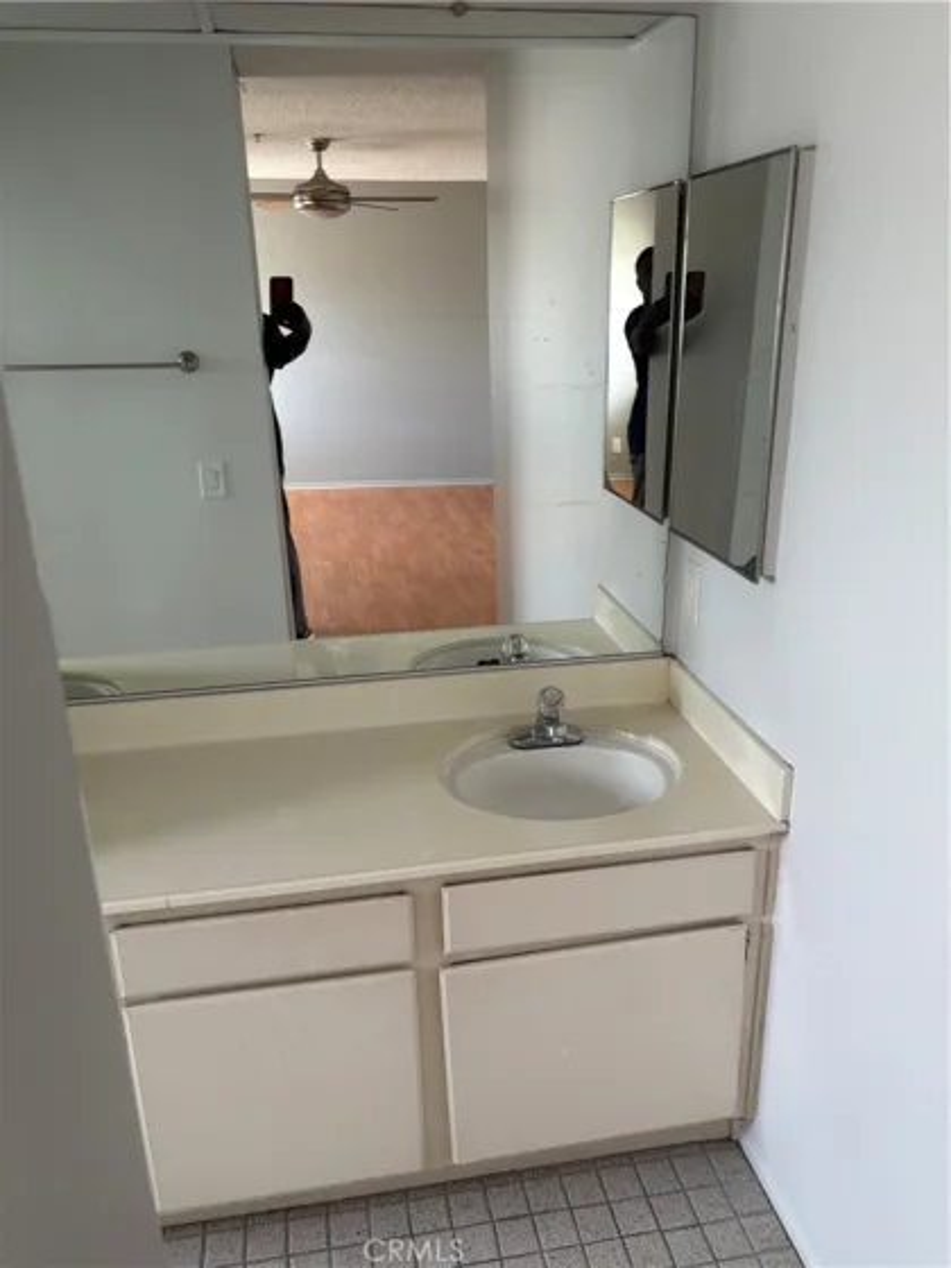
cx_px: 476
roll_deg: +1.7
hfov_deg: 53.1
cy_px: 634
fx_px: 952
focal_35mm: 26
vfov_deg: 67.3
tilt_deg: -18.1
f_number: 1.6
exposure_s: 1/63
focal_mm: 5.96
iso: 125
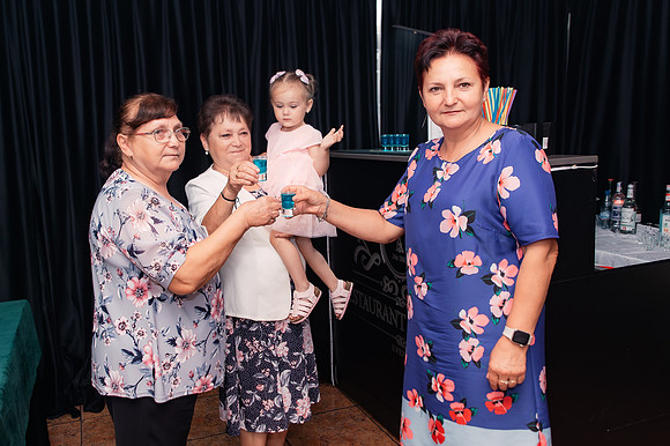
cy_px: 201
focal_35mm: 32
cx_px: 289
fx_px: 601
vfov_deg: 40.6
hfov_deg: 58.0
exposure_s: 1/250
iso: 2000
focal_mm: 24
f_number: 3.5
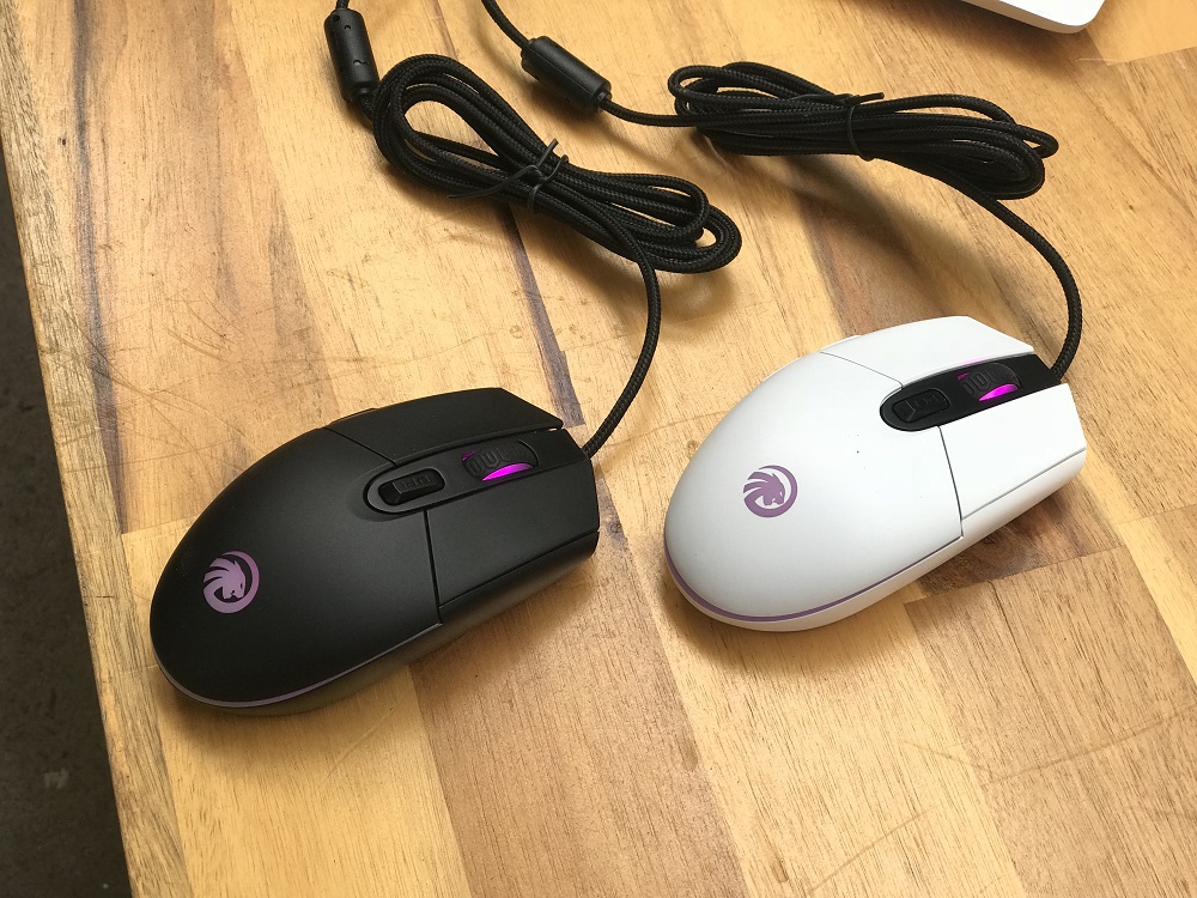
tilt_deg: -59.8
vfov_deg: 25.7
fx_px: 1971
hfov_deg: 33.8
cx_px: 598
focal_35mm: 57
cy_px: 449
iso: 25
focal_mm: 6.6
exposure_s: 1/100
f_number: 2.8
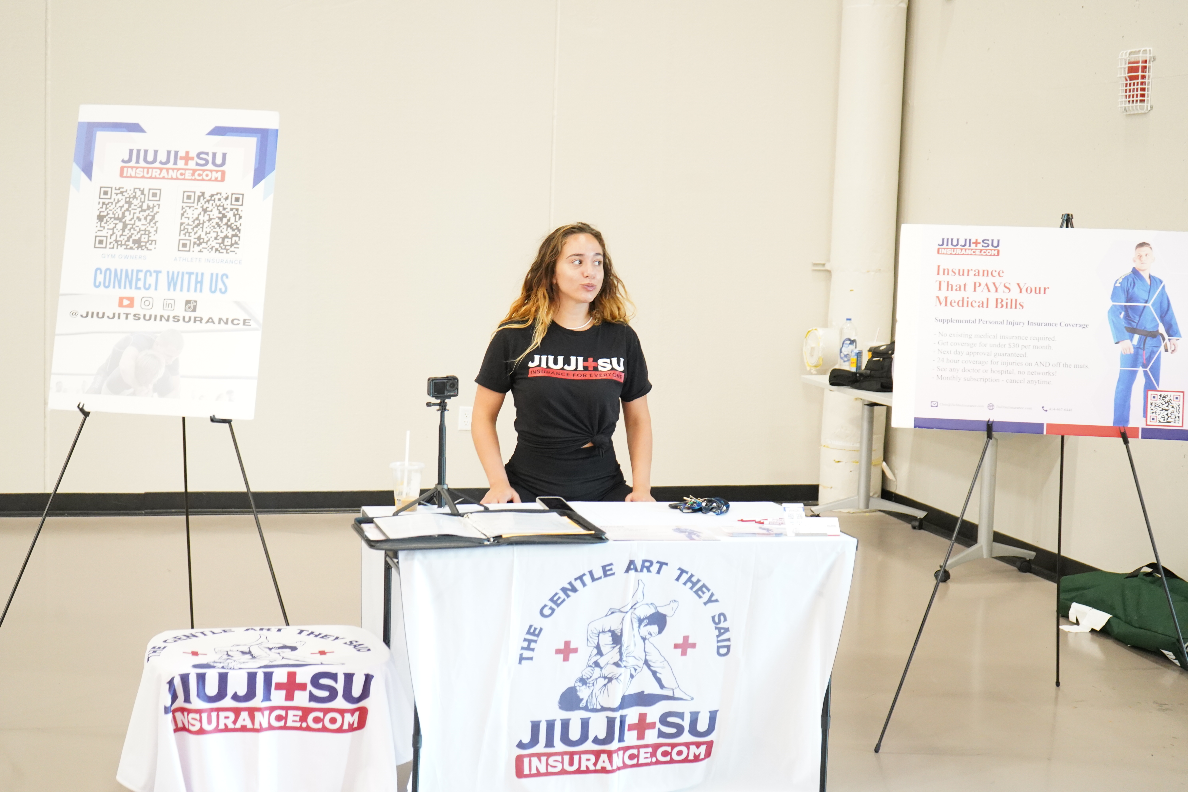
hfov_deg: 38.9
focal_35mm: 51
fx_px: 1683
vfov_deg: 26.5
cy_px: 396
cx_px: 594
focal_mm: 51
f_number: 4.5
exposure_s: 1/60
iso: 5000
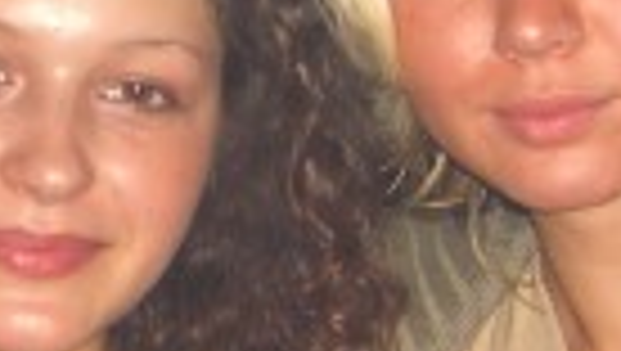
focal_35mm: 180
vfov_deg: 6.8
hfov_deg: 11.9
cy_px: 140
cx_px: 180
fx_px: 2967
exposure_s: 1/60
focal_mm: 7.9
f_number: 2.8
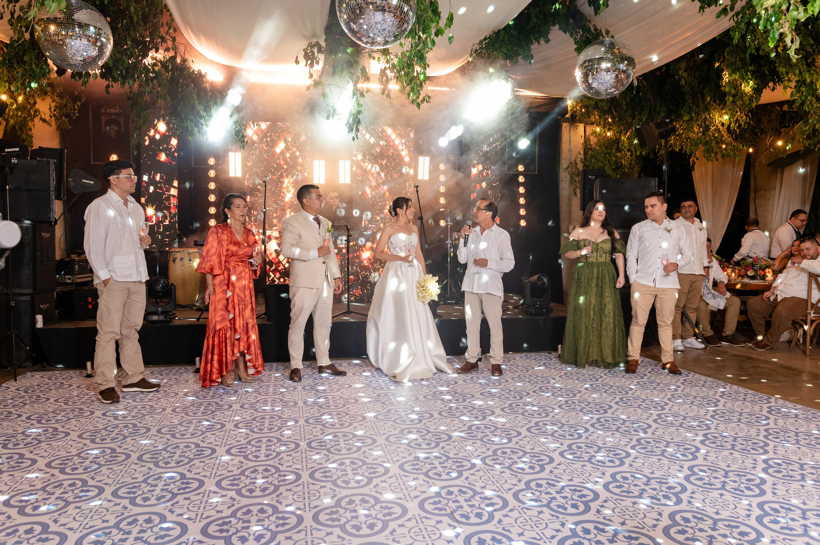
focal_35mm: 24
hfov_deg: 73.0
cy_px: 273
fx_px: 554
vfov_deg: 52.4
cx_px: 410
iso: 2500
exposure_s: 1/200
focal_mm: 24
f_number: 5.6
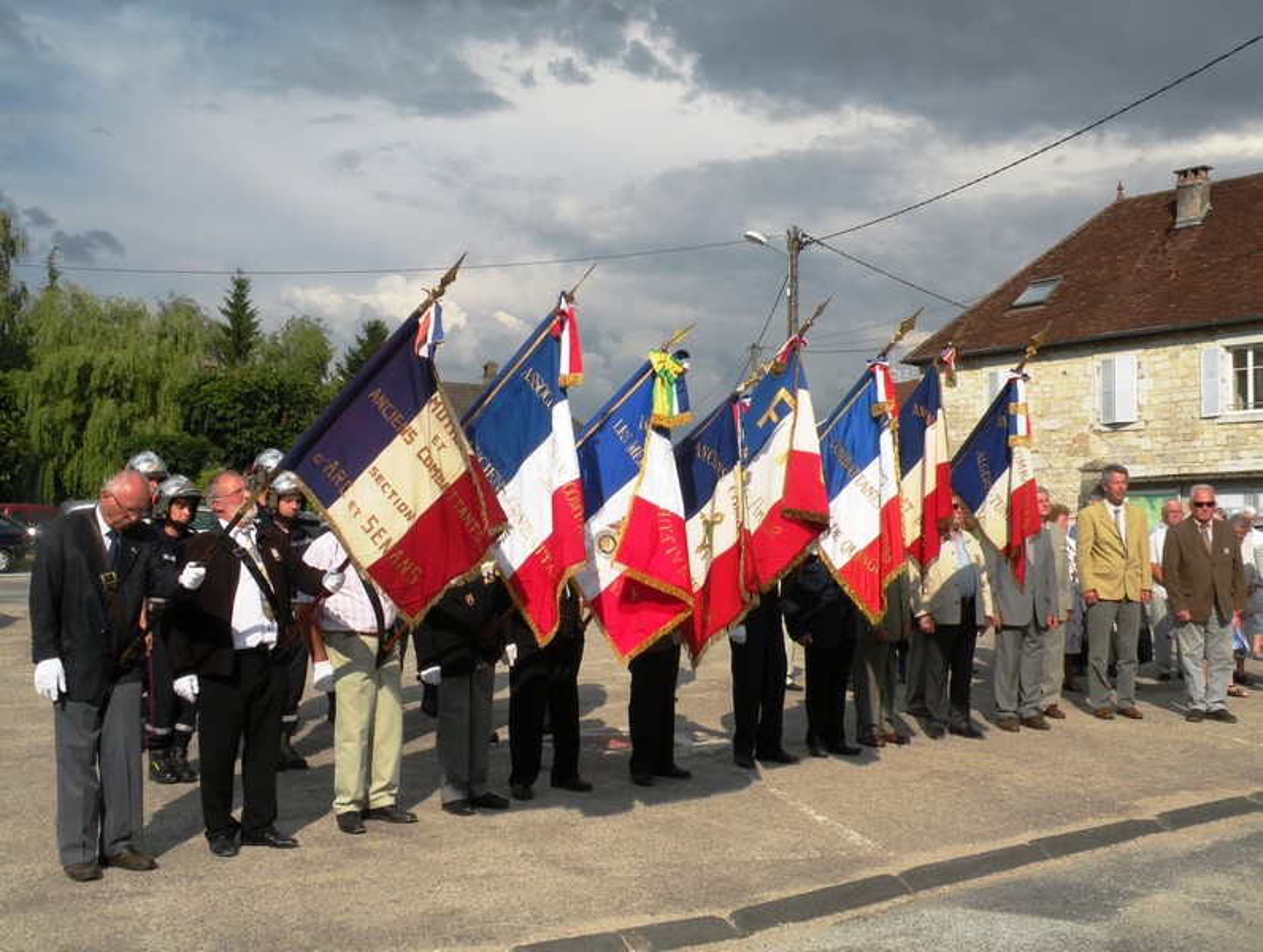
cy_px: 476
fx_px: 1535
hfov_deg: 44.7
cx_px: 632
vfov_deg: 34.5
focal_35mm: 42
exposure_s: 1/288
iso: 64
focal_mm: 7.4
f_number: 8
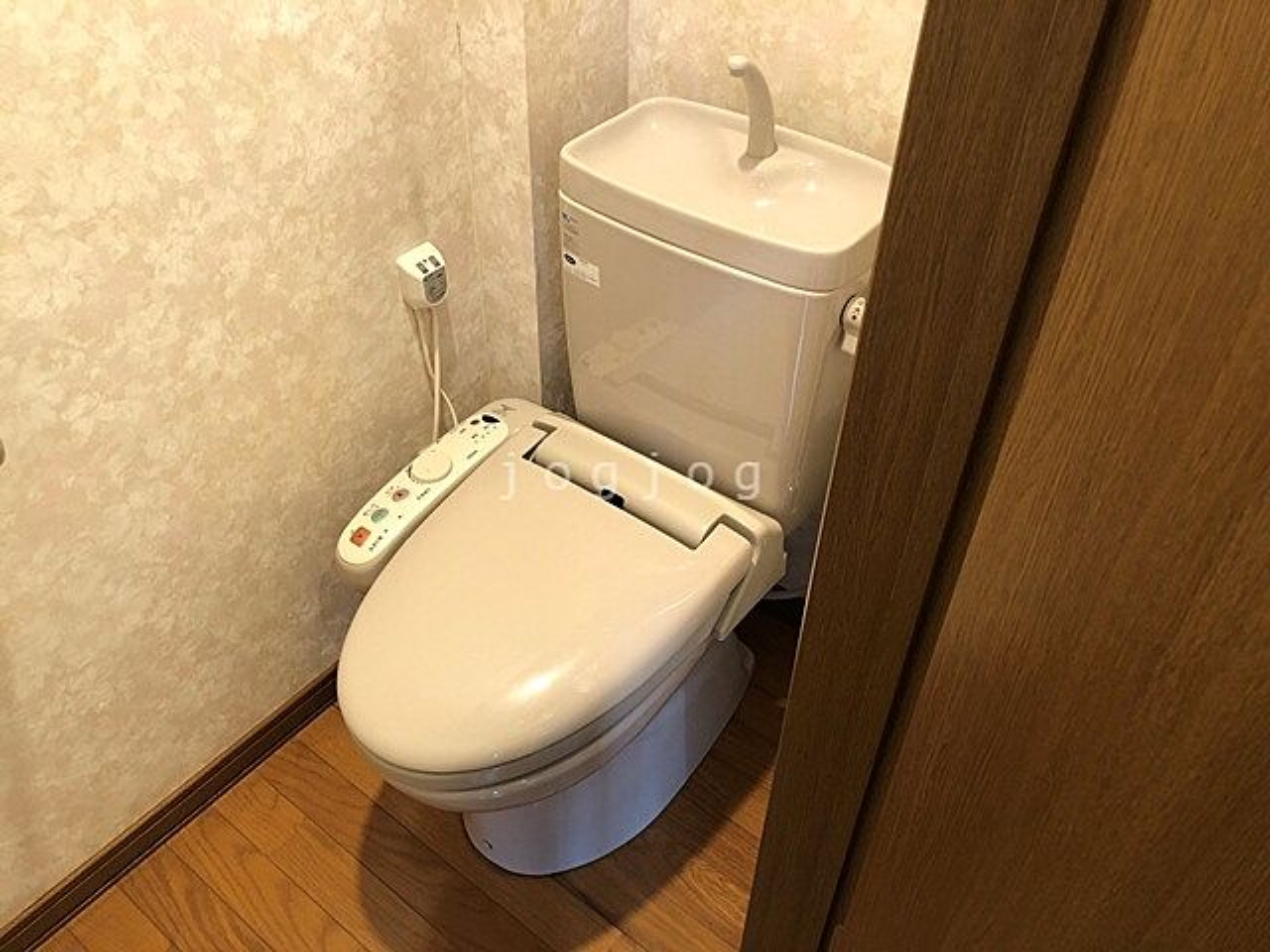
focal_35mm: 28
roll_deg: -1.0
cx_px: 635
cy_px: 476
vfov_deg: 49.7
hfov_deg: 63.4
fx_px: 1027
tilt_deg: -41.1
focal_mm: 3.99
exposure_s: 1/17
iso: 50
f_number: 1.8
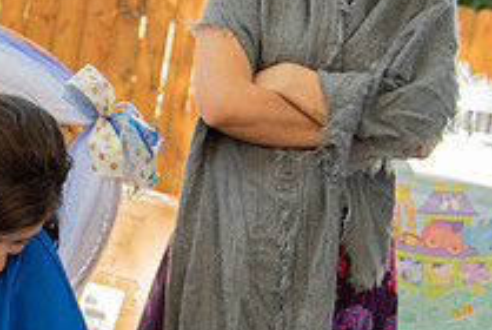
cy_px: 211
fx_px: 1670
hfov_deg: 16.3
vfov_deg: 11.3
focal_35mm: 122
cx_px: -31
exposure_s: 1/125
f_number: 4
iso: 125
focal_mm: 44
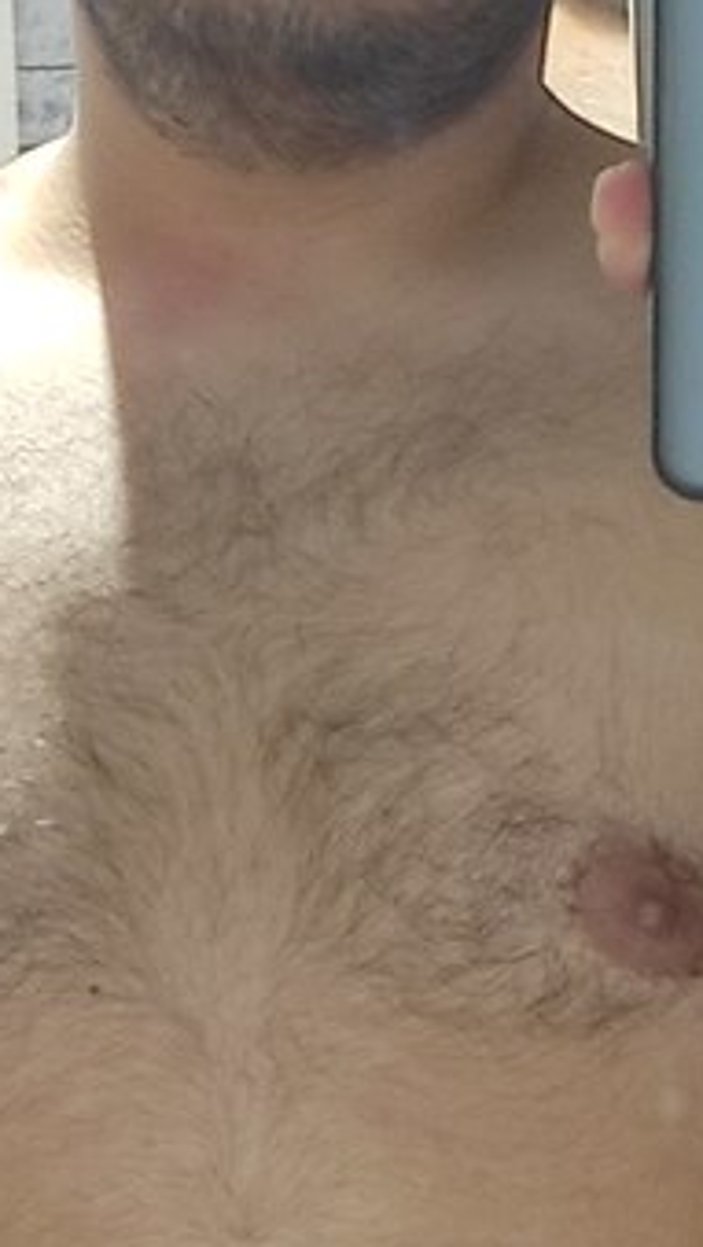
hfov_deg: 16.2
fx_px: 2449
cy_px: -132
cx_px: 604
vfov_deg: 26.3
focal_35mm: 74
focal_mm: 5.43
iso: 534
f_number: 1.89
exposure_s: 1/25
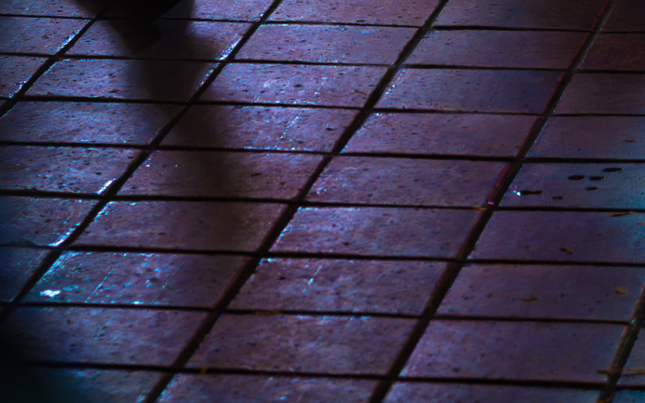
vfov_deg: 4.3
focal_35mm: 298
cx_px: -420
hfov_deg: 6.9
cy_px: -659
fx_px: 5239
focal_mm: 47
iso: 1000
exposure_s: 1/6
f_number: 2.8
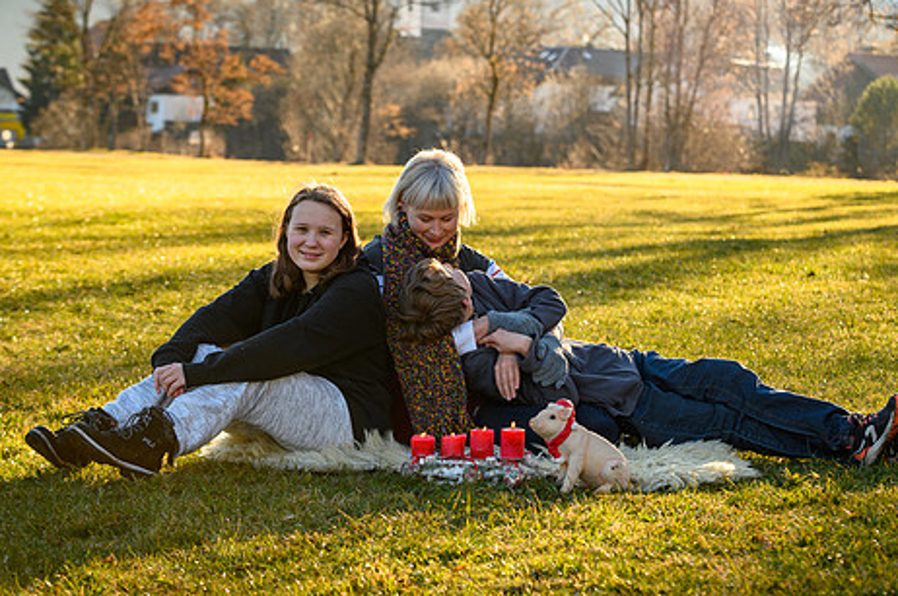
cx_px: 500
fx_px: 2816
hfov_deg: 18.1
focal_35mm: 113
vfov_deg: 12.1
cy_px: 256
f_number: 5.6
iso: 100
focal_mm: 90
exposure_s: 1/125
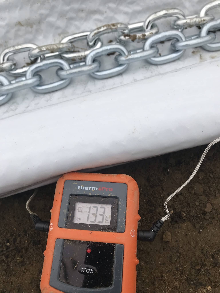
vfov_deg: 63.4
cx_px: 110
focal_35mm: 28
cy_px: 146
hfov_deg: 49.7
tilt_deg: -69.7
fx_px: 237
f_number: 1.8
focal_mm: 3.99
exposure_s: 1/449
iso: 20
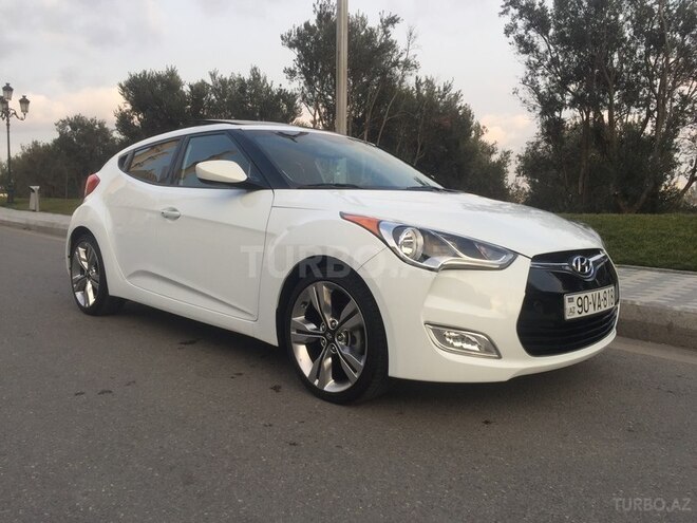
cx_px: 348
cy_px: 262
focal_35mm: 29
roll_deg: -1.5
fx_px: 584
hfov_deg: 61.7
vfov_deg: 48.2
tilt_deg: -5.6
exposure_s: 1/332
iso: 32
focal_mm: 4.15
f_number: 2.2
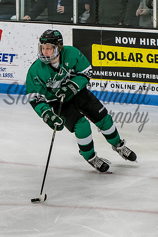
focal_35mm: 241
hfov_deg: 5.7
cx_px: 64
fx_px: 1584
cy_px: 116
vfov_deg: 8.5
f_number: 4
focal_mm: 70
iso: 2500
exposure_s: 1/800
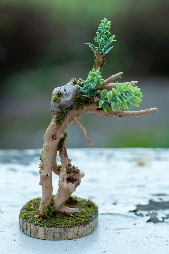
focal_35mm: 135
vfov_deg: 15.2
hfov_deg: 10.1
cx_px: 84
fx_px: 953
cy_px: 127
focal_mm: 90
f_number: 5
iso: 640
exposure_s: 1/250
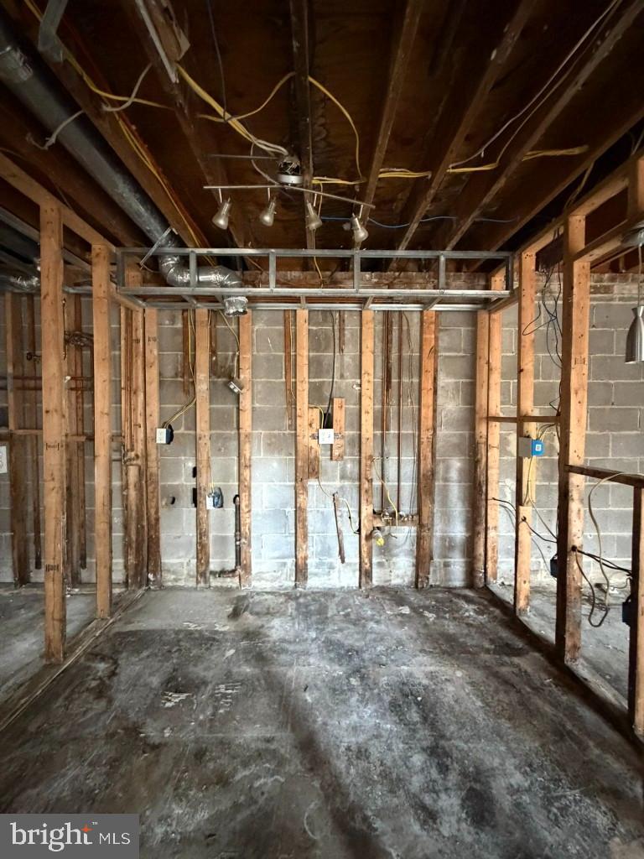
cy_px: 430
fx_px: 347
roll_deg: -0.5
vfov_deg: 102.1
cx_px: 322
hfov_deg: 85.7
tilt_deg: -1.0
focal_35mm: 14
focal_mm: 2.22
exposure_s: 1/40
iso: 1250
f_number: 2.2
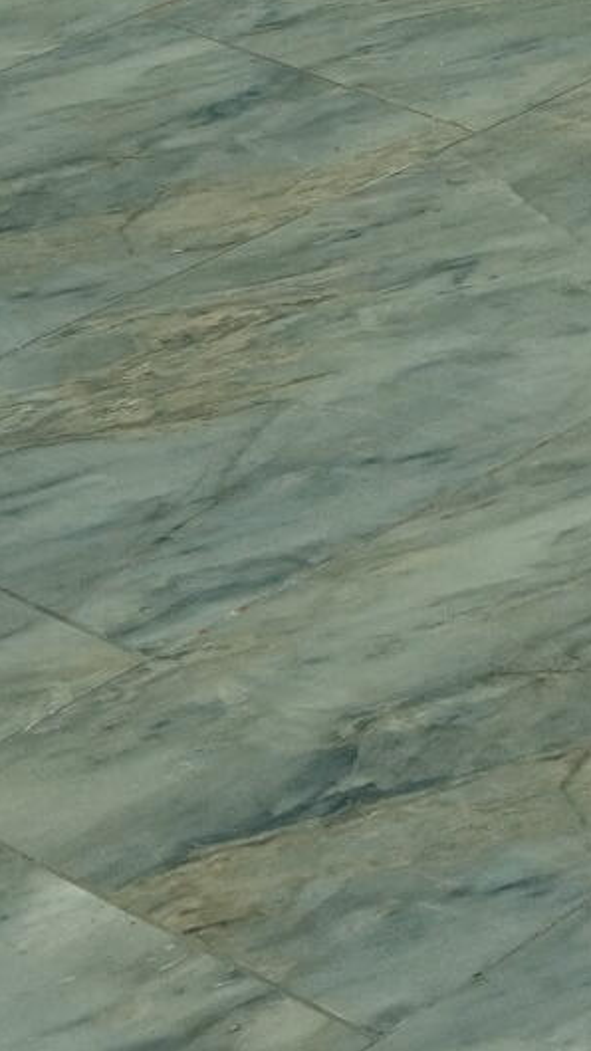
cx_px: 1543
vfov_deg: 12.7
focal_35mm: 160
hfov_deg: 7.0
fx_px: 4459
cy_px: -599
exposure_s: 1/100
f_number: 3.5
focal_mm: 18
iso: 800
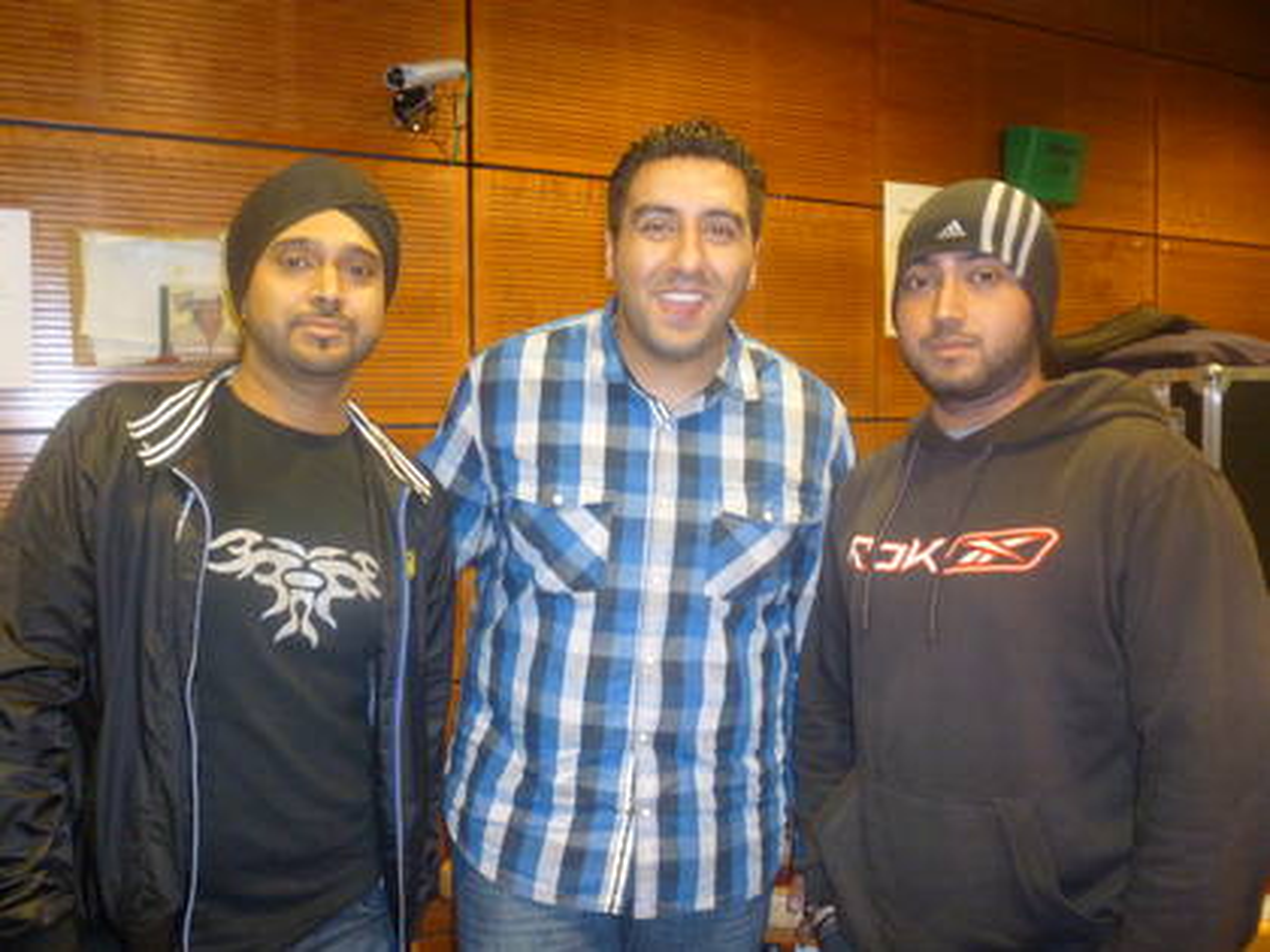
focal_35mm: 29
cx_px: 635
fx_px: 1064
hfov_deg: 61.7
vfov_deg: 48.2
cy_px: 476
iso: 400
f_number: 3.3
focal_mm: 5.2
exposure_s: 1/8
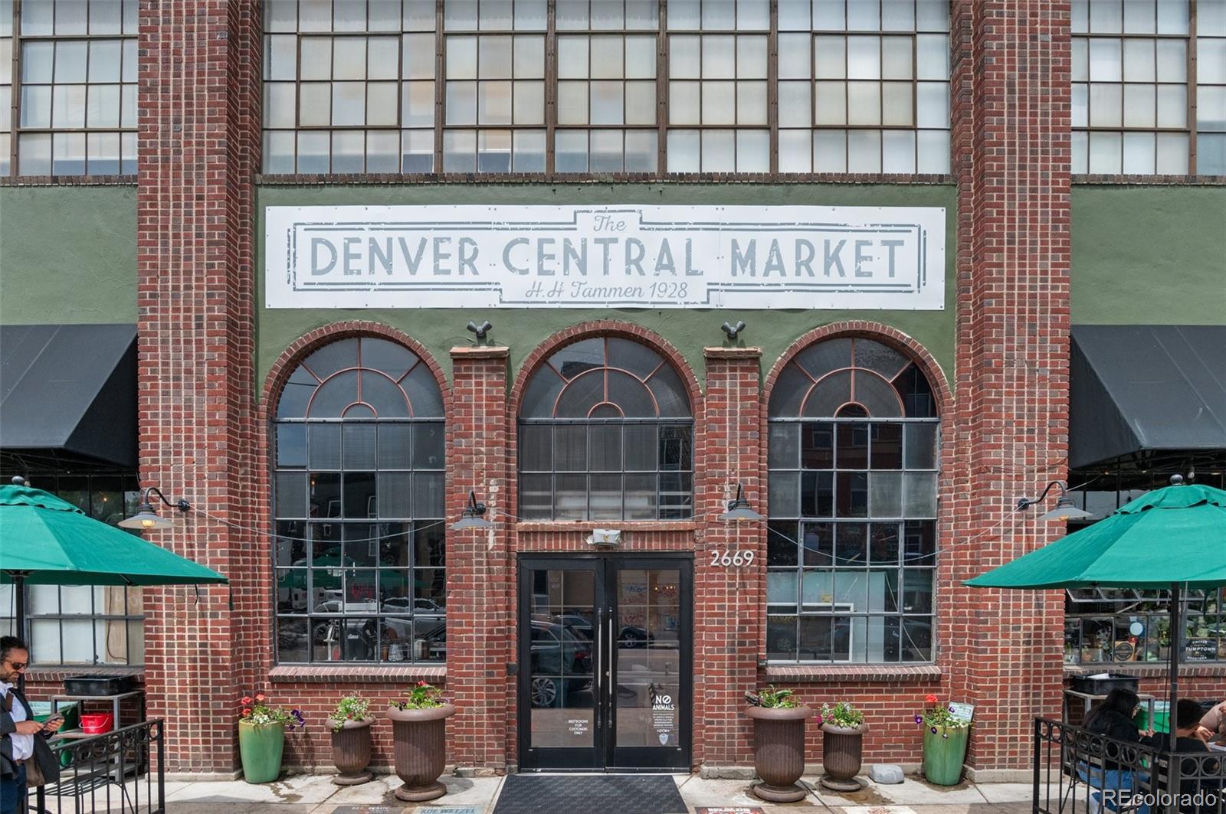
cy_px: 407
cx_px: 613
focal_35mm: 17
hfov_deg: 93.3
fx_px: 578
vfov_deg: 70.3
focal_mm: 17
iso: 800
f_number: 9
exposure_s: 1/1000
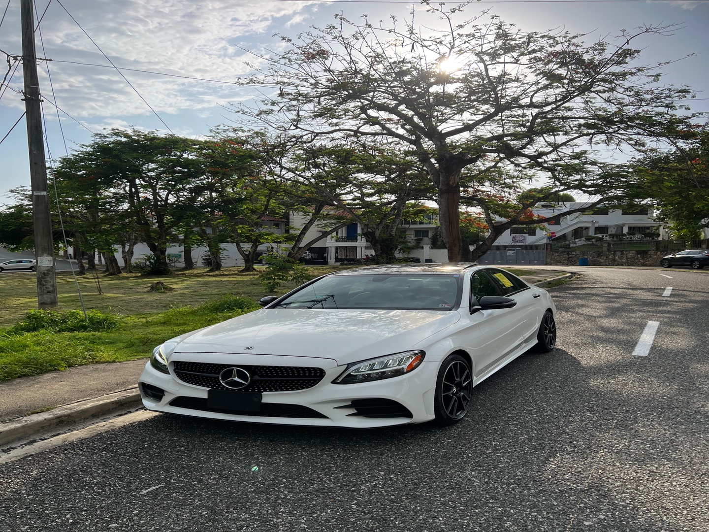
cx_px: 354
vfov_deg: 53.1
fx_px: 533
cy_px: 266
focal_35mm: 26
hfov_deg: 67.3
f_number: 1.5
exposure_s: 1/6211
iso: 50
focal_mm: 5.7
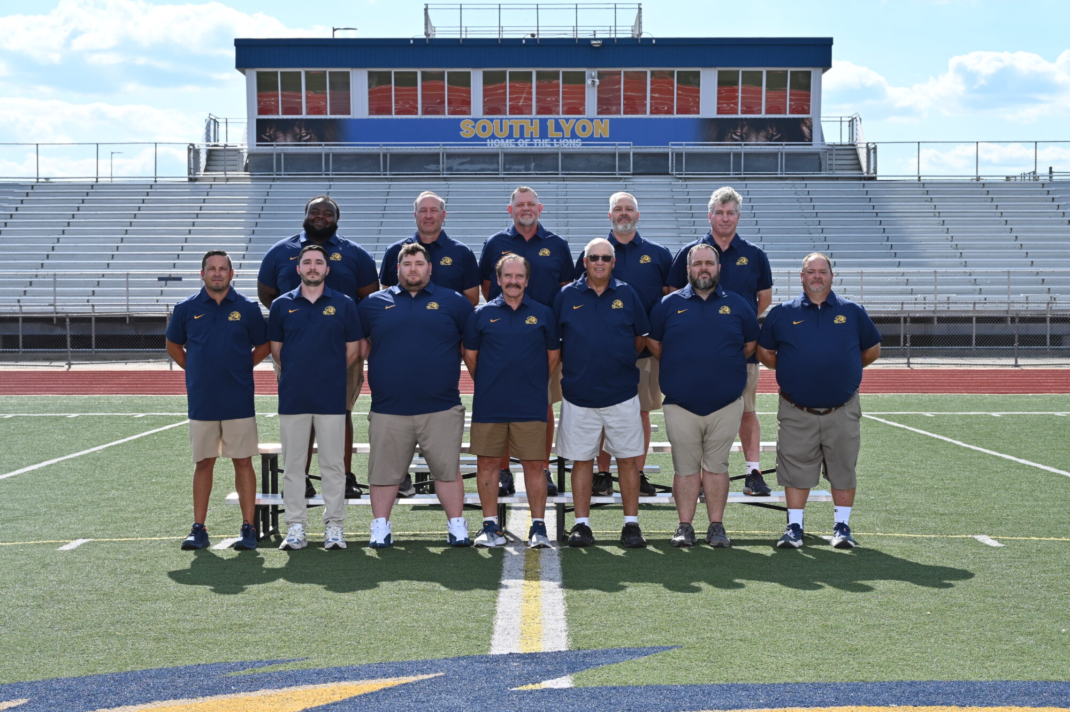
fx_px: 1812
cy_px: 356
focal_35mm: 61
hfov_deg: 32.9
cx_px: 535
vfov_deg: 22.2
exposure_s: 1/400
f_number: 9
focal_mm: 61
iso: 200
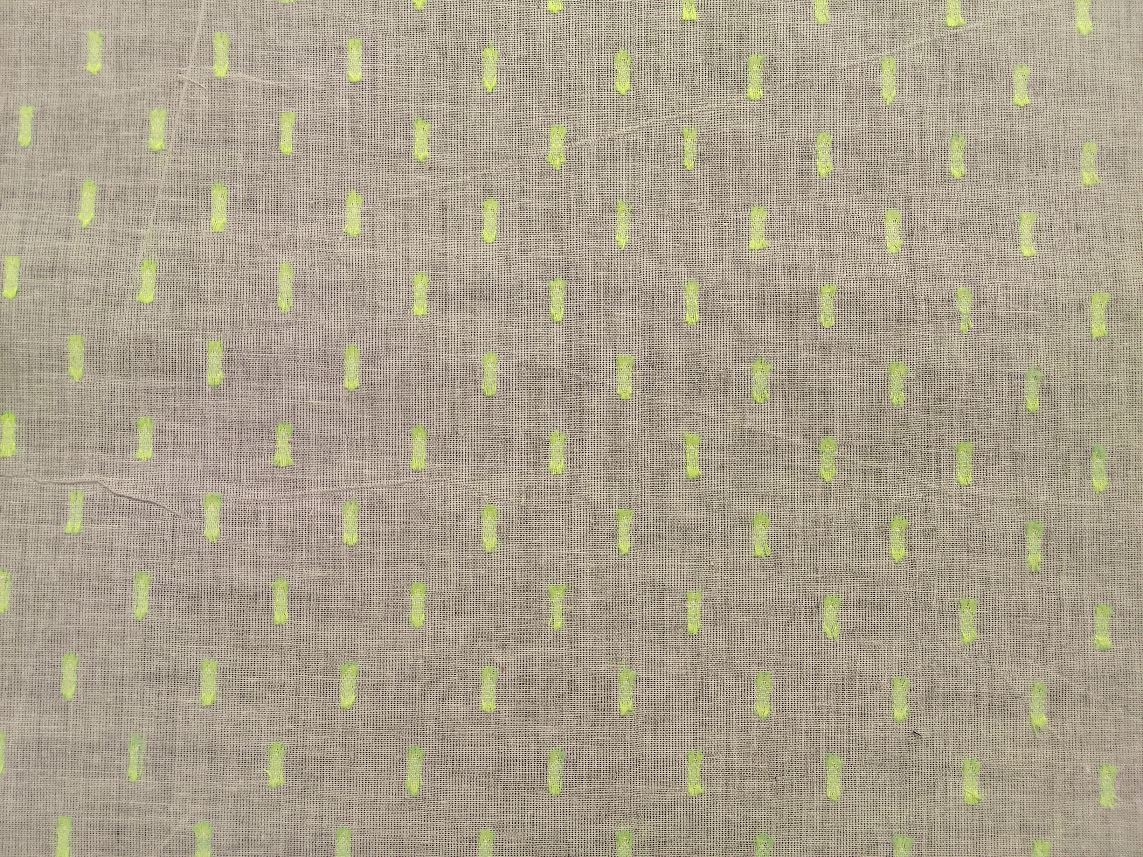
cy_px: 428
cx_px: 572
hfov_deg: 67.3
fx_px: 859
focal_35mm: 26
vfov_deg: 53.1
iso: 125
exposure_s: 1/100
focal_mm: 2.78
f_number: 2
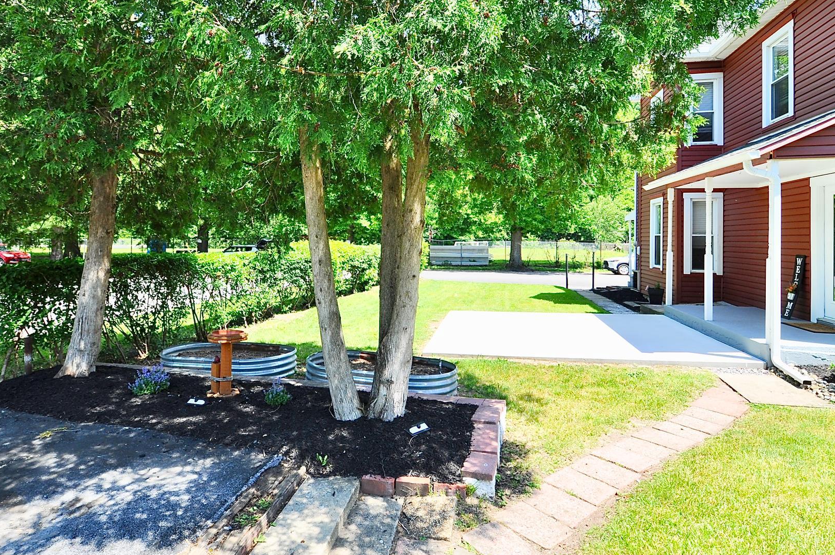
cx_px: 403
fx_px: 440
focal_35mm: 19
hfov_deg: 86.9
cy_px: 233
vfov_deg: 64.0
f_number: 8
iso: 200
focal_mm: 10
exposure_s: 1/125
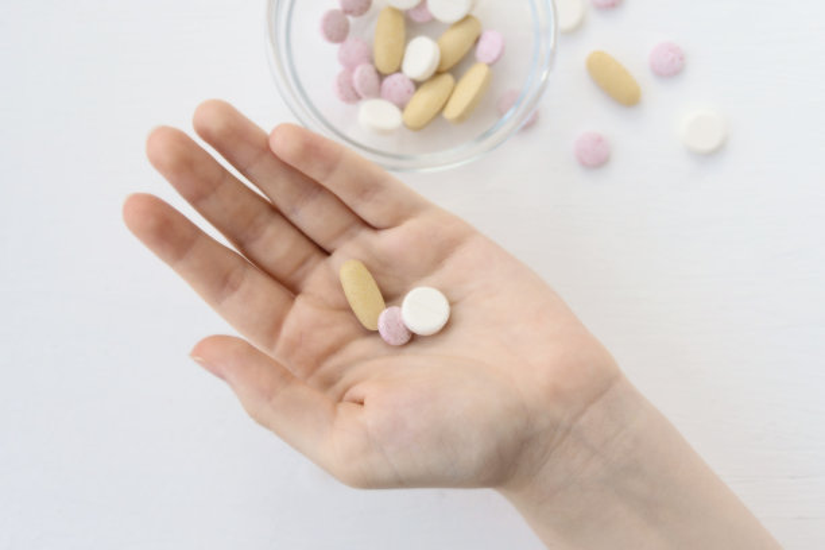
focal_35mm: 45
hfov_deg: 43.6
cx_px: 412
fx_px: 1031
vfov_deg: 29.9
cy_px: 275
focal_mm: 30
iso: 100
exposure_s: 1/60
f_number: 4.5
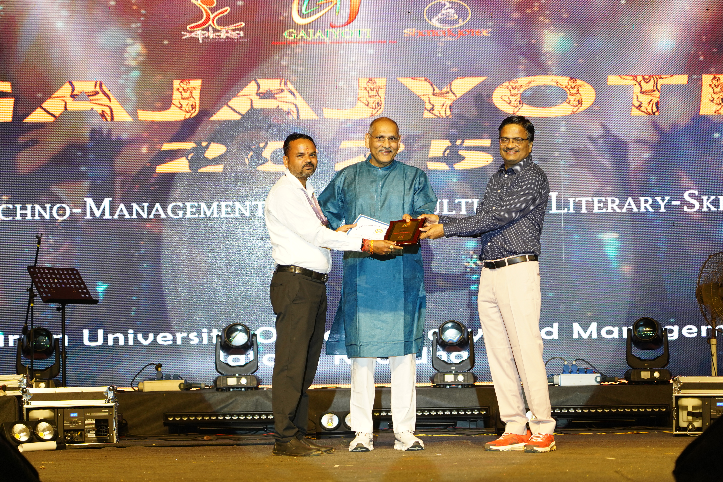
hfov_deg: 19.5
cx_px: 362
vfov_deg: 13.0
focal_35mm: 105
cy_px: 241
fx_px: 2109
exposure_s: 1/100
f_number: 4
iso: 1250
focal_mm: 105
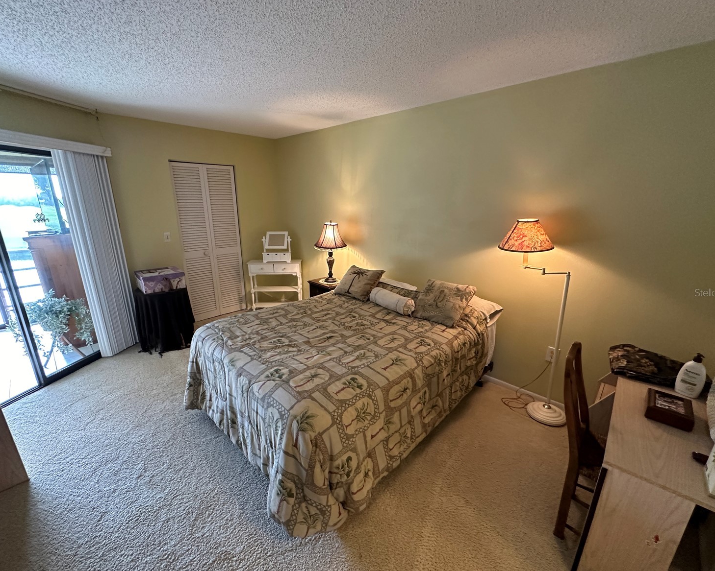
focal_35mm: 15
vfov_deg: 84.0
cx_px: 349
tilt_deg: -15.3
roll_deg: +0.0
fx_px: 317
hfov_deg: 96.8
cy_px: 292
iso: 320
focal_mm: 2.22
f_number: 2.2
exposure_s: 1/60
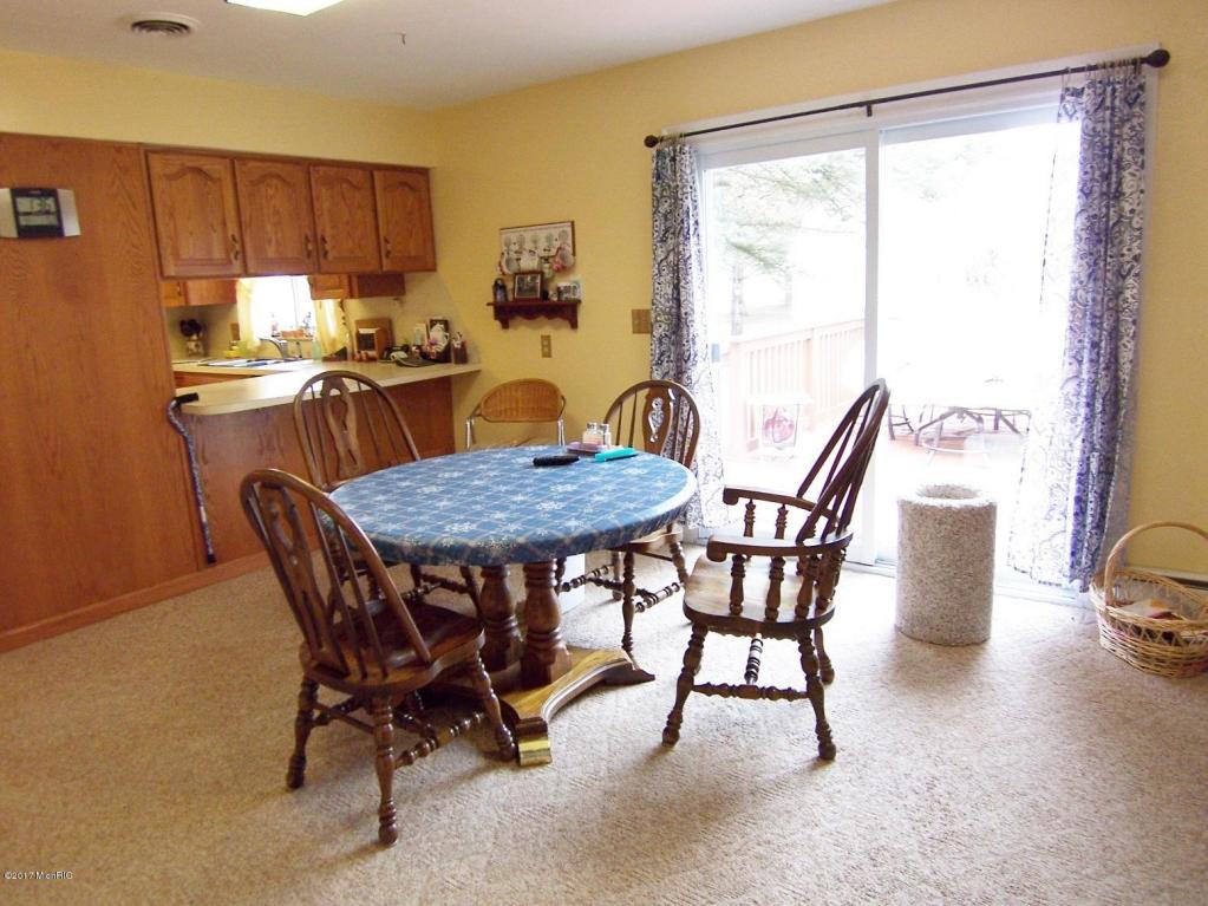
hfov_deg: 73.9
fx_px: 803
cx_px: 604
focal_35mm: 23
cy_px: 453
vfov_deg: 58.9
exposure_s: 1/30
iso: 125
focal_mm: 3.8
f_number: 2.8
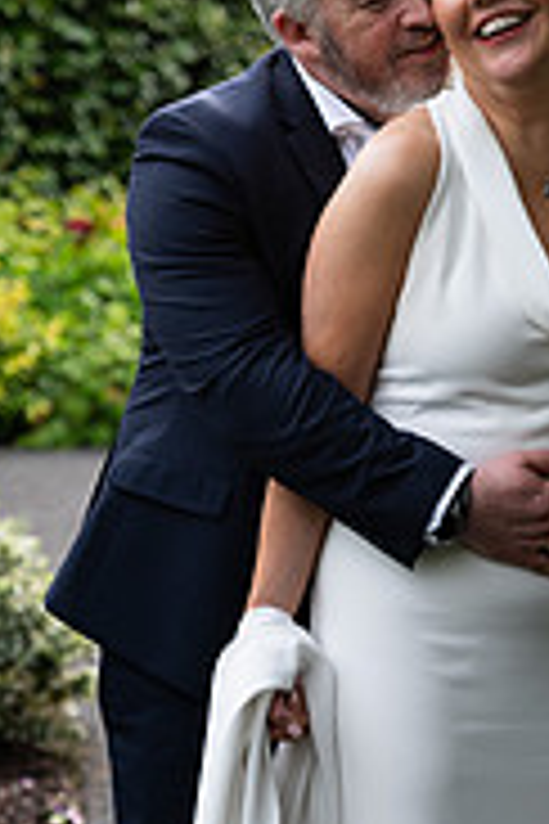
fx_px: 3317
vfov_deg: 14.1
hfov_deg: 9.4
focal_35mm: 145
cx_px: 405
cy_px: 680
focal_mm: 59
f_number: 2.8
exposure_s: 1/200
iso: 400
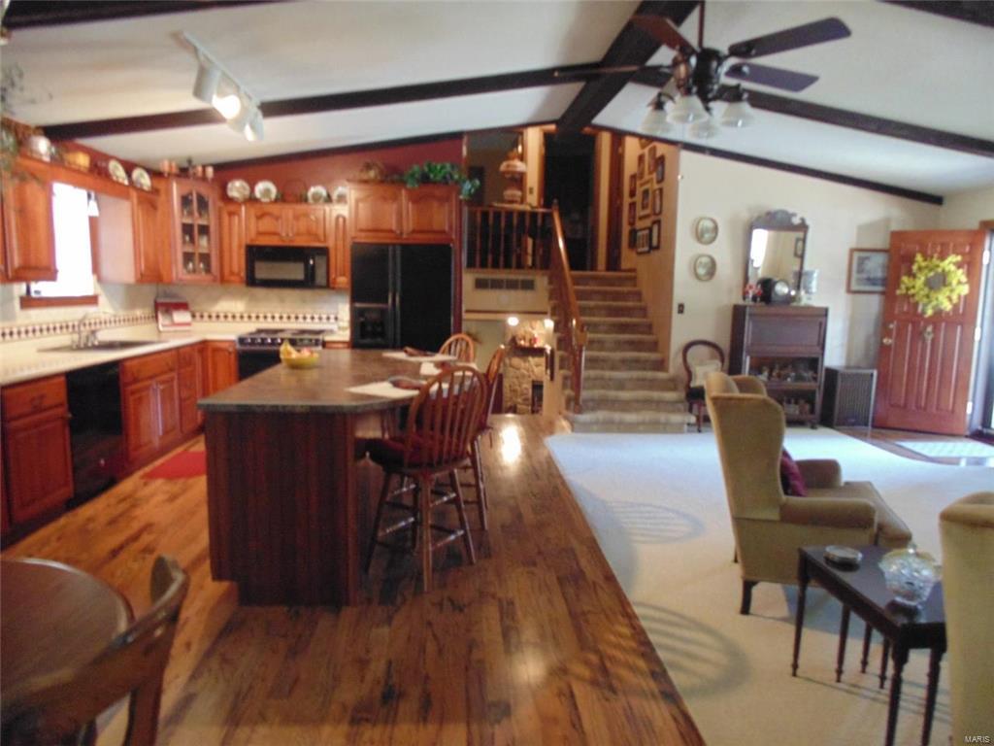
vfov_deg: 61.1
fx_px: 632
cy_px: 373
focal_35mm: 22
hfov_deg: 76.4
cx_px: 497
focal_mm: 4
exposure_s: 1/10
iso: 400
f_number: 3.1
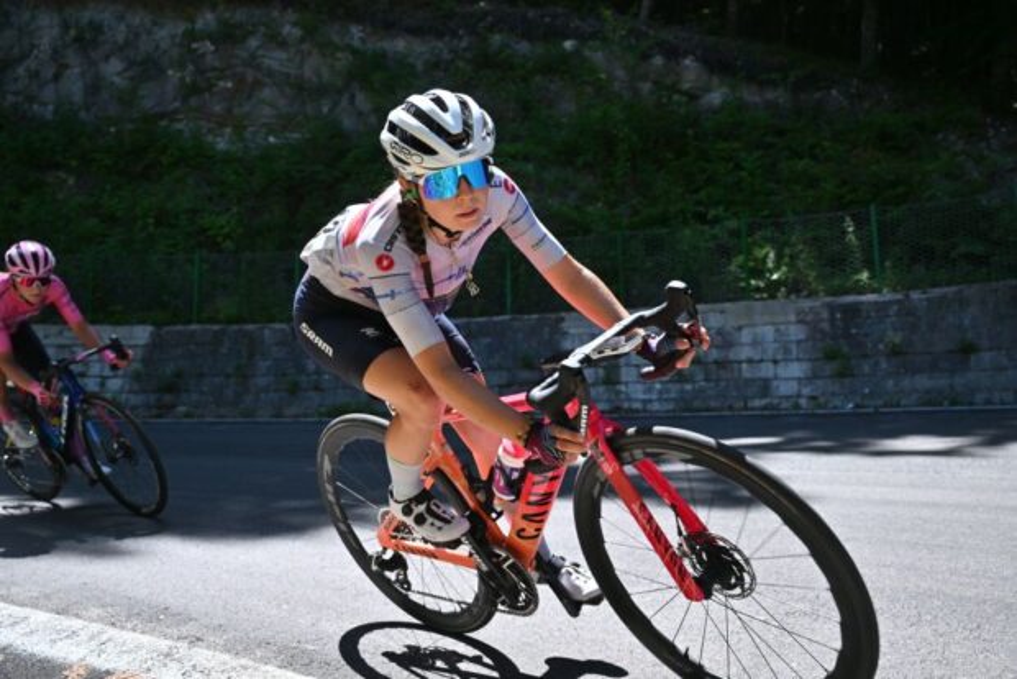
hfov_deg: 55.8
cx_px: 508
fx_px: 961
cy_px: 340
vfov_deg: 38.9
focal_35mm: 34
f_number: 4.5
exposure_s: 1/1600
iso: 400
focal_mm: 34
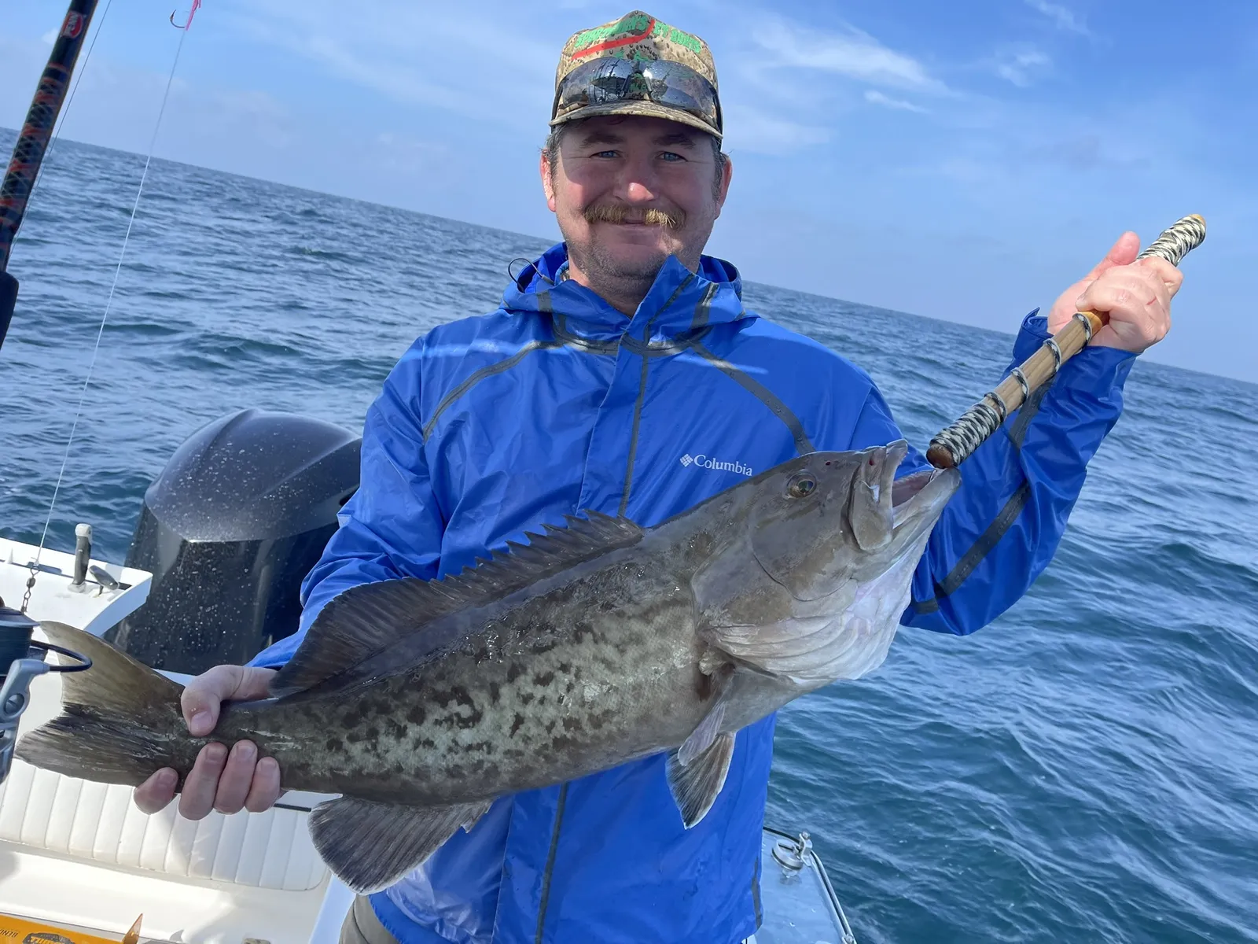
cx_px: 629
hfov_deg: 67.3
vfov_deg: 53.1
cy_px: 472
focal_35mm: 26
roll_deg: -10.3
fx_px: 945
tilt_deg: -12.8
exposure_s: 1/1493
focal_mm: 5.1
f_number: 1.6
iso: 32
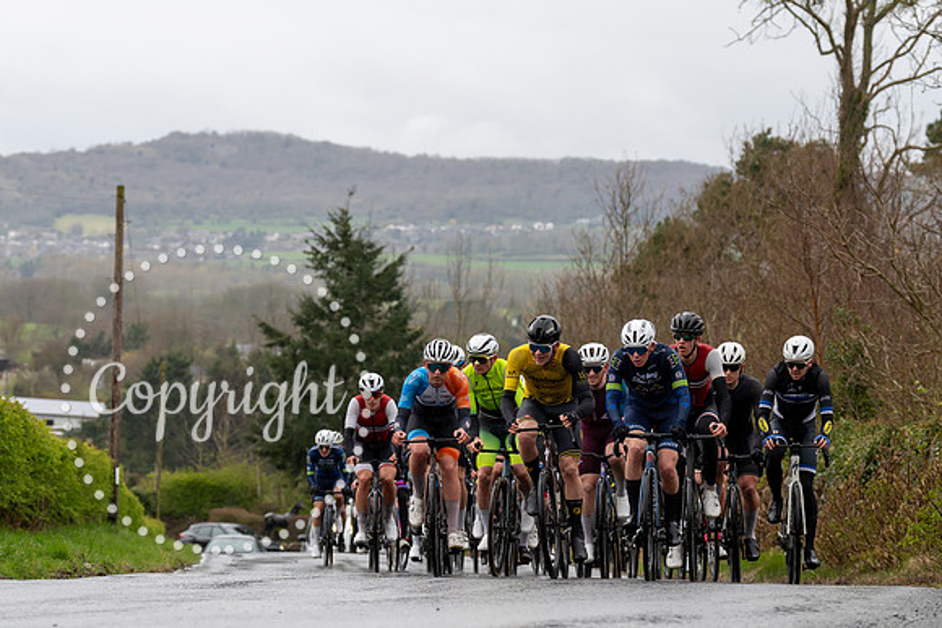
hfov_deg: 13.4
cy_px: 369
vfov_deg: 9.0
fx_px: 4008
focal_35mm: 153
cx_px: 540
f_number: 4
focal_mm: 100
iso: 500
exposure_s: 1/1000
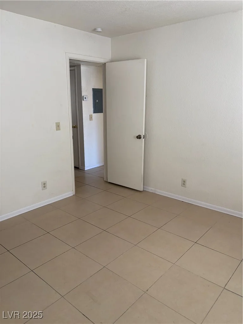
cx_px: 122
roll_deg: +0.6
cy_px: 162
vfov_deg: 67.3
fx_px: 243
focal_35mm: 26
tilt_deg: -12.5
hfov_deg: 53.1
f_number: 1.6
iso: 125
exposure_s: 1/121
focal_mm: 5.96
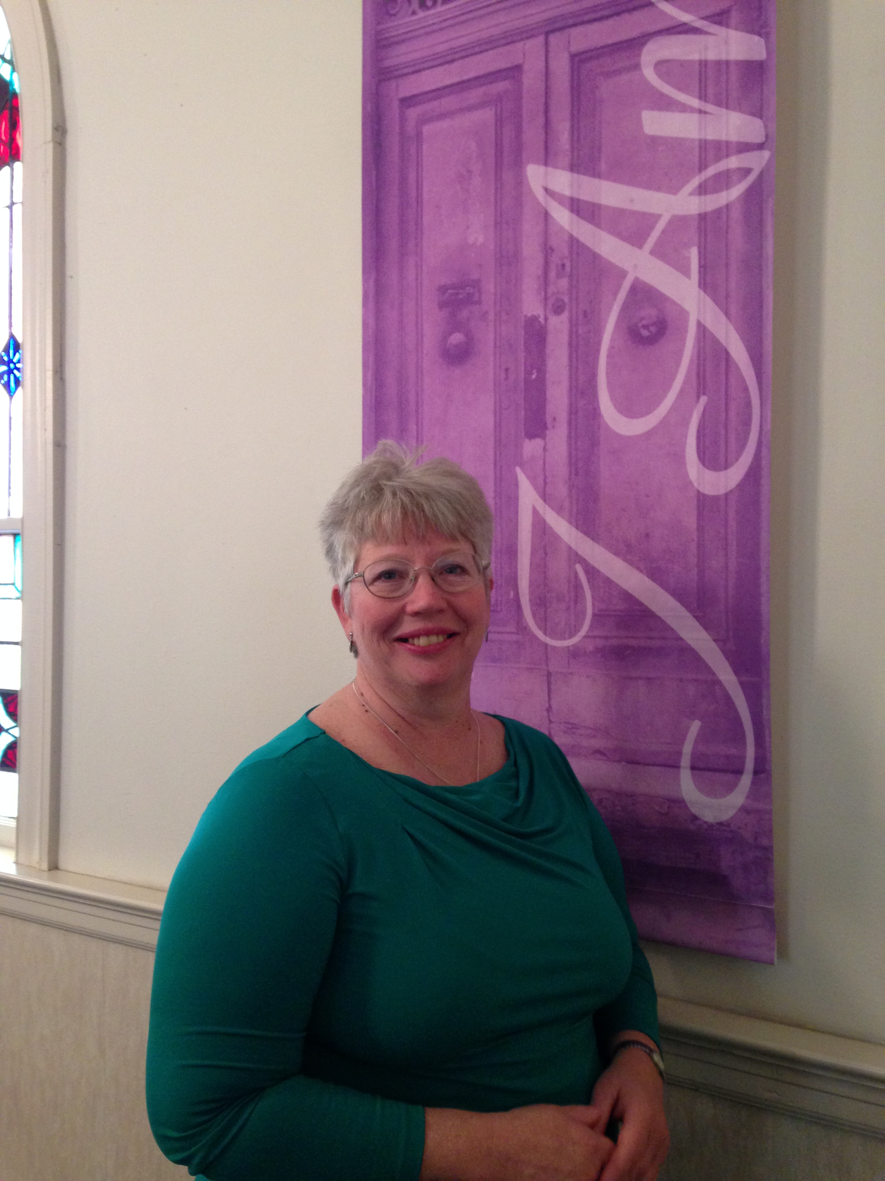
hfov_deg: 42.9
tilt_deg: -1.5
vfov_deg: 55.4
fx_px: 1125
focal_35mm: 33
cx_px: 442
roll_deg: -0.2
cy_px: 590
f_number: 2.4
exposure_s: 1/20
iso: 200
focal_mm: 4.12
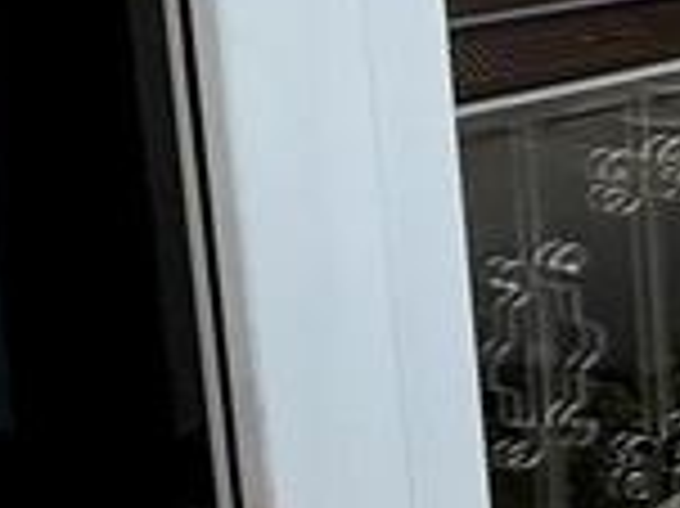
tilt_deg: -5.1
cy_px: -135
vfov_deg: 14.9
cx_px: 2099
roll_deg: -0.6
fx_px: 1865
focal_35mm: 95
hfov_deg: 11.1
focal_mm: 2.22
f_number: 2.2
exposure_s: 1/1901
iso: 50
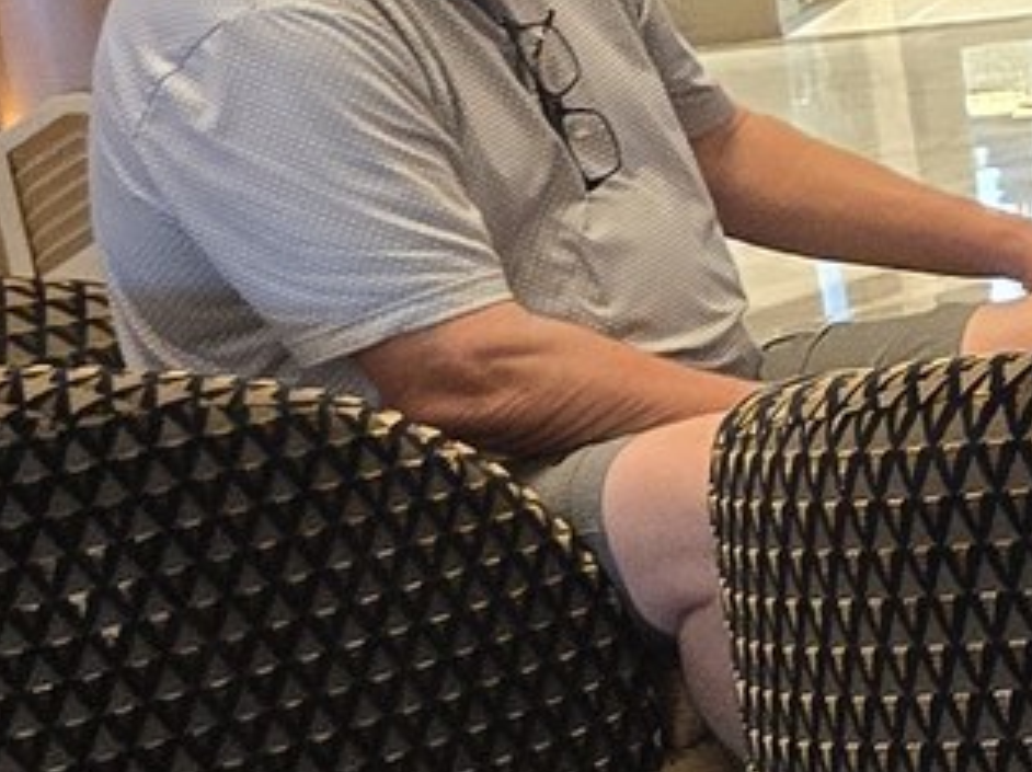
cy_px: -30
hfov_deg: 8.0
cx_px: 3852
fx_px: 5243
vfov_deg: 8.4
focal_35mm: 176
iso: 320
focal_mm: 6.3
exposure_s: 1/47
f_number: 1.7
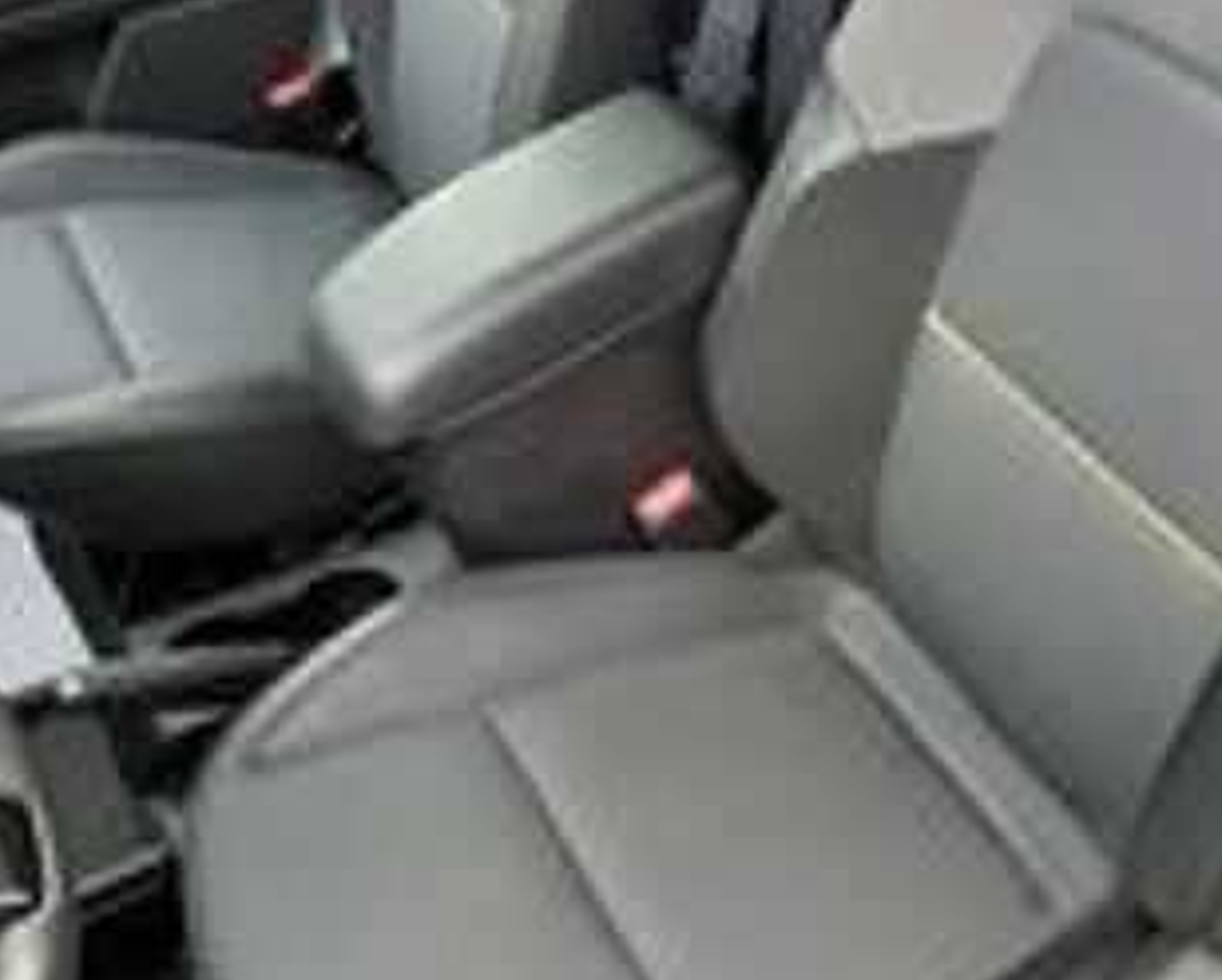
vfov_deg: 39.2
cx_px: 881
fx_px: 1376
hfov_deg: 46.6
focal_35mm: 38
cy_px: 504
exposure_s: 1/40
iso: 200
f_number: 2
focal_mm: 4.6
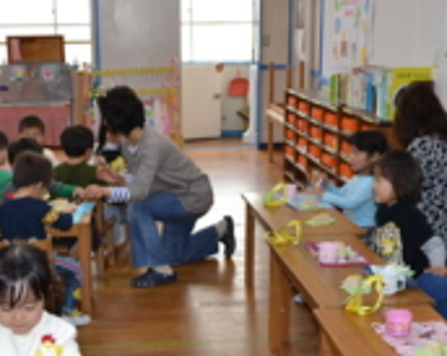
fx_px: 779
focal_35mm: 59
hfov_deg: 32.0
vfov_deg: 25.6
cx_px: 190
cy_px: 238
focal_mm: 18
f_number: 4
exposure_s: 1/80
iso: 400
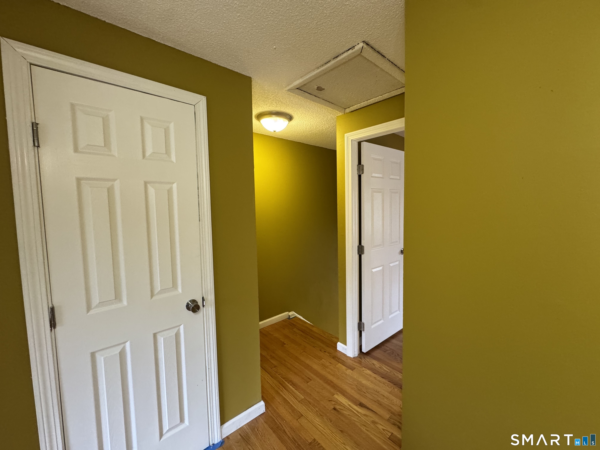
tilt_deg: -4.6
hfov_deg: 102.1
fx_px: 243
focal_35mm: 14
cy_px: 225
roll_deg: +0.6
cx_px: 300
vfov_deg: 85.7
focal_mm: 2.22
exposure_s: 1/60
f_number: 2.2
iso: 400
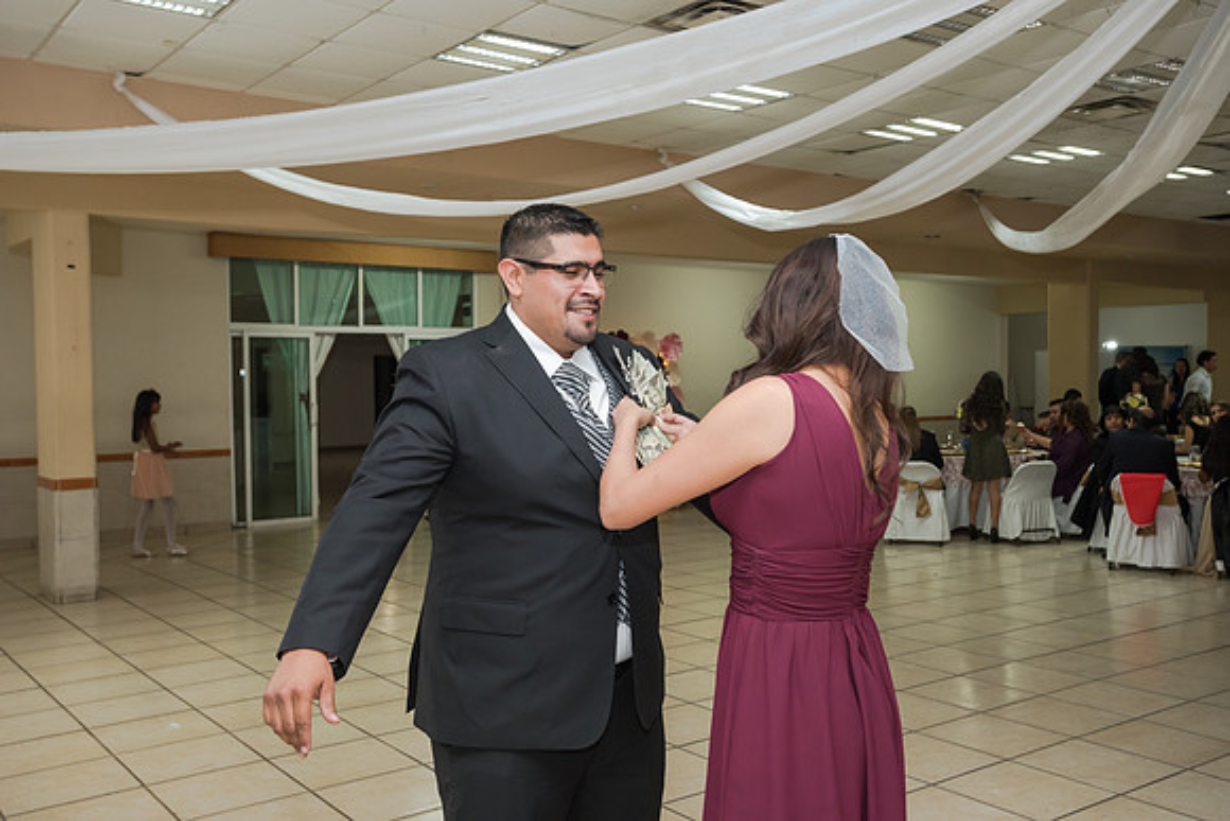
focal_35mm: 35
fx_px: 1196
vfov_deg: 37.9
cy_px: 410
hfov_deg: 54.4
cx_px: 615
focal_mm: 35
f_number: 4
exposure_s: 1/100
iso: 1600
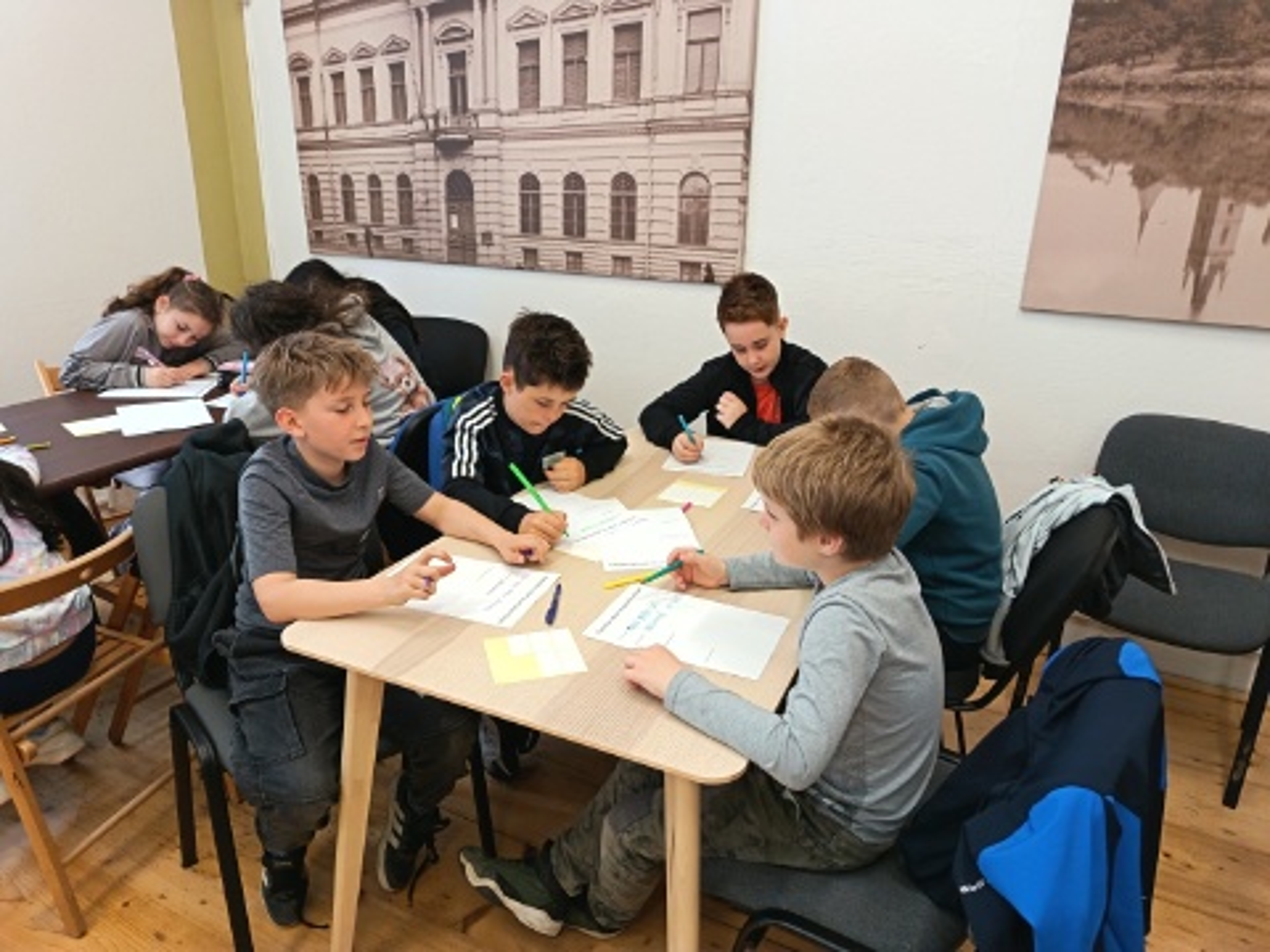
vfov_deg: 56.8
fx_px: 881
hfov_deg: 71.6
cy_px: 476
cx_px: 635
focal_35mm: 24
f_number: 1.75
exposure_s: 1/100
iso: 1800
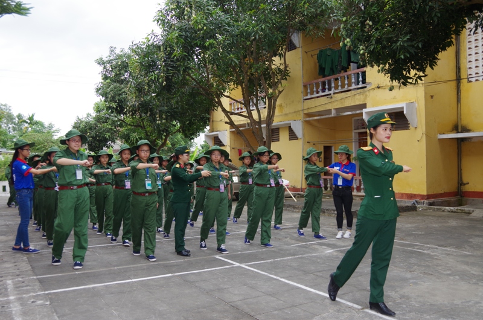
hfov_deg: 60.4
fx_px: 415
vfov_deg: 42.2
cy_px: 160
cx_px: 242
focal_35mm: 31
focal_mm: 21
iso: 400
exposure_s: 1/180
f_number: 5.6
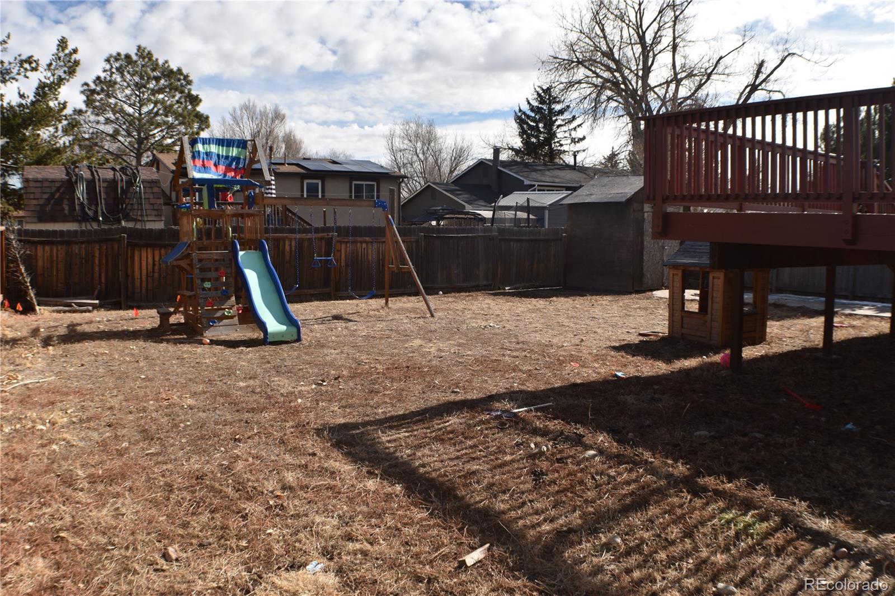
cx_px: 448
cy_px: 298
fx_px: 895
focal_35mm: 36
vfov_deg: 36.9
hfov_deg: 53.1
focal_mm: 24
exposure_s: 1/200
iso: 100
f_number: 10
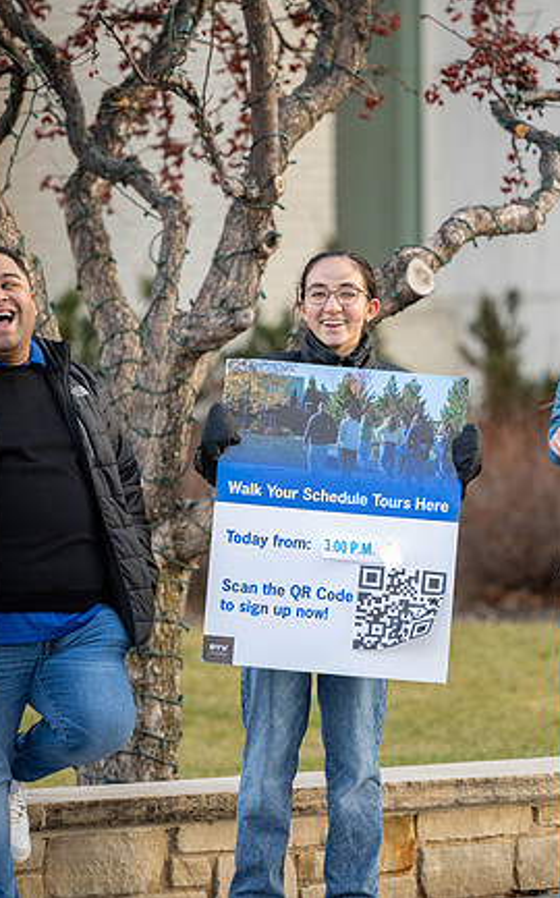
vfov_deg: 7.6
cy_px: 436
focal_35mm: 277
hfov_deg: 4.7
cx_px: 401
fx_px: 6775
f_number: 2.8
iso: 400
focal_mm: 175
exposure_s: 1/1250
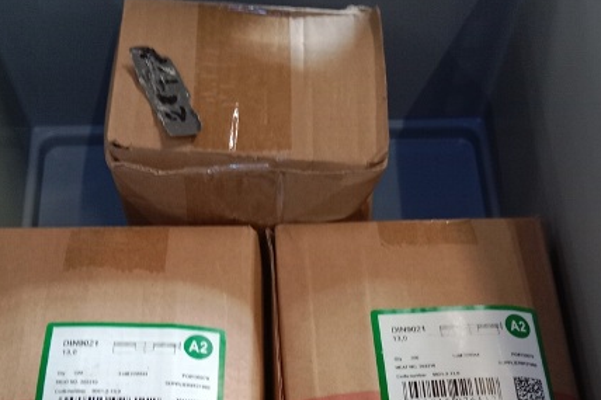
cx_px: 306
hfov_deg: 46.4
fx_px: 701
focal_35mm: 42
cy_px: 429
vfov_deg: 29.1
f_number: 2.2
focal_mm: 3.65
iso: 565
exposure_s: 1/20
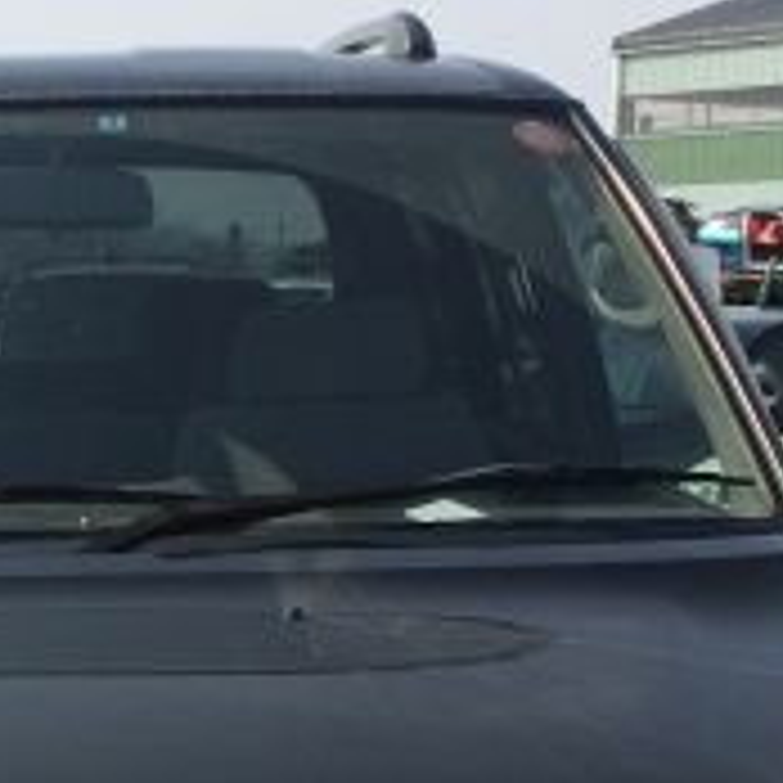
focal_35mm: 118
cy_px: 842
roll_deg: -0.6
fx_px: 3020
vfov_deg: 14.5
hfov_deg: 14.6
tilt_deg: -10.3
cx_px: 45
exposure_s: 1/2160
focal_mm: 4.15
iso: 32
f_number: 2.2
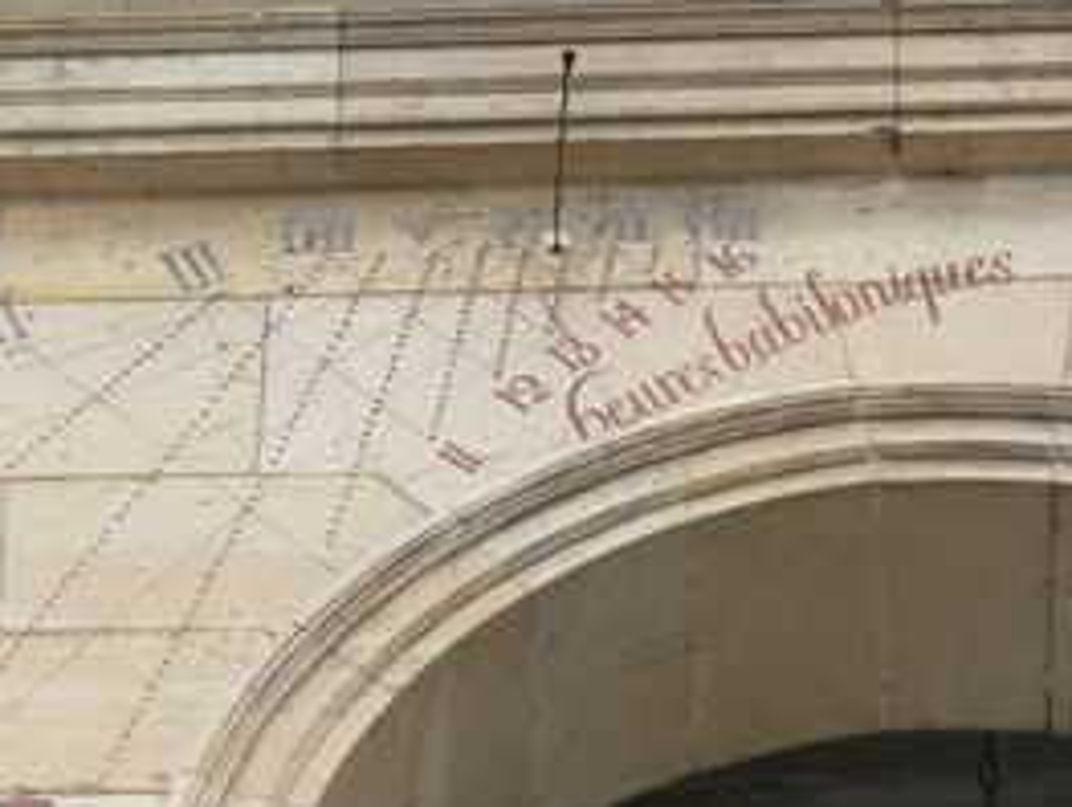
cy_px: 567
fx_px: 8249
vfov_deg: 5.6
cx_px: 118
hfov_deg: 7.4
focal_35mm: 266
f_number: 4
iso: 64
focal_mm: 24.6
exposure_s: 1/60
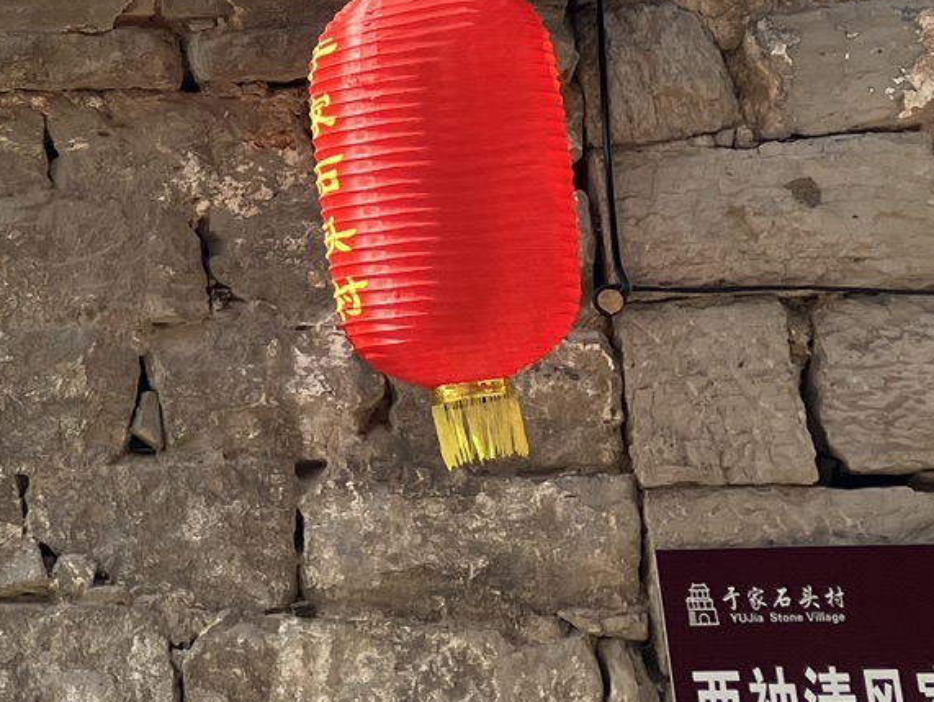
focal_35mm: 98
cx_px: -337
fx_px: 2646
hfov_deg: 18.4
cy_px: -128
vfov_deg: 14.6
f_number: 1.8
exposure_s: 1/1621
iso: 32
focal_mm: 3.99
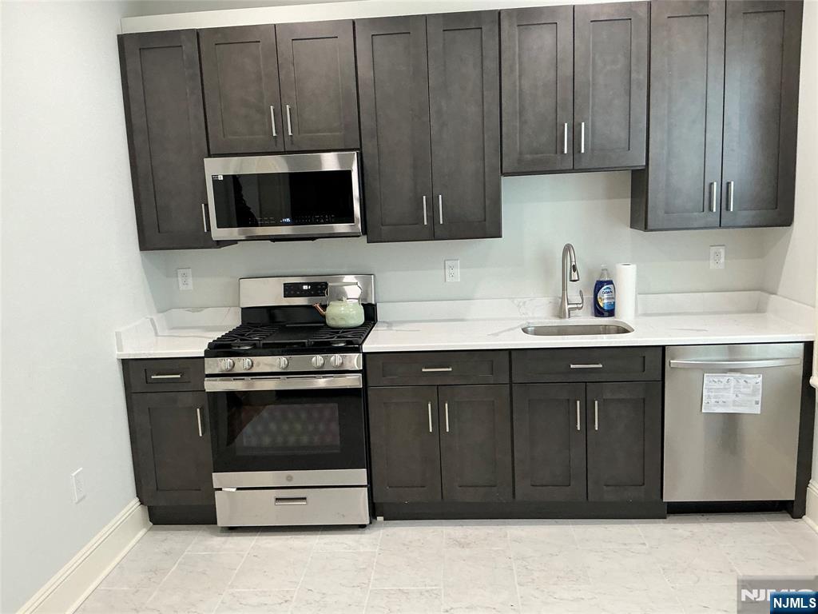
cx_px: 409
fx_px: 662
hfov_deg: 63.4
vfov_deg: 49.7
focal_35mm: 28
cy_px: 307
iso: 160
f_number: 1.8
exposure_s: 1/60
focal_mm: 3
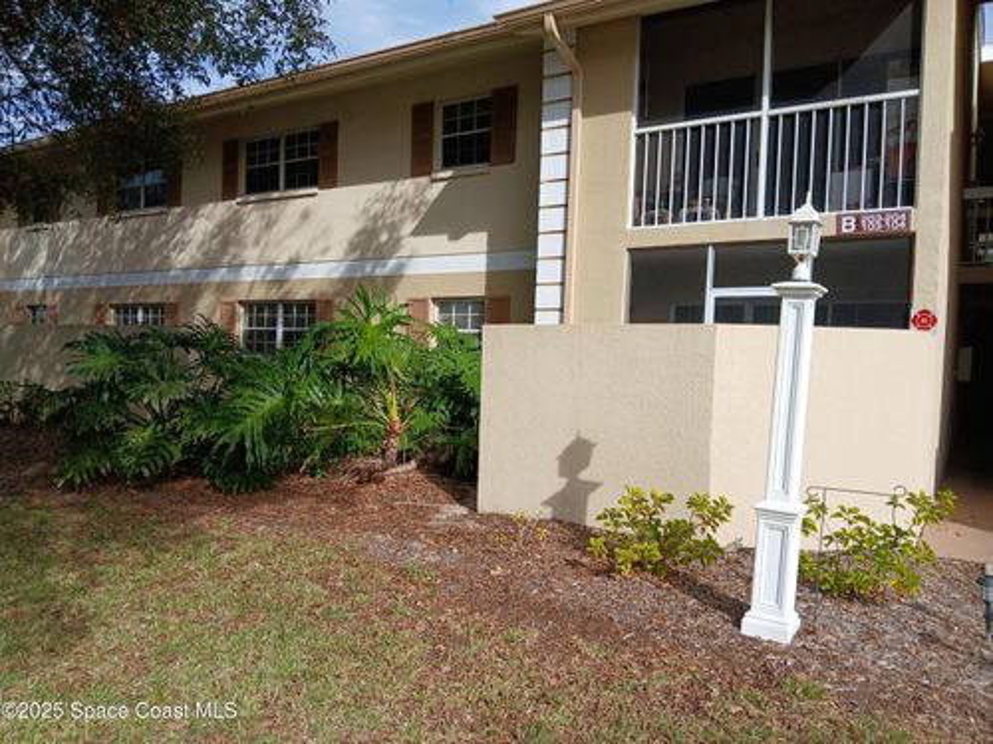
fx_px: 746
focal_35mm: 26
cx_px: 496
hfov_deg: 67.3
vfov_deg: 53.1
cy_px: 372
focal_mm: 3.98
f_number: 1.8
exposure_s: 1/678
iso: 20
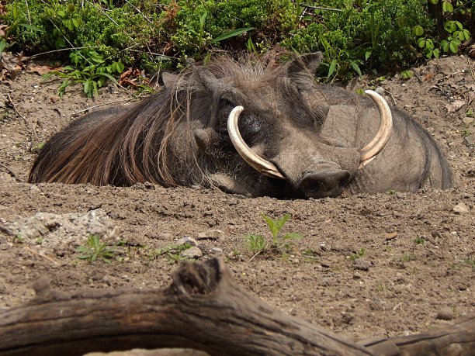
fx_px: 5900
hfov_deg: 4.6
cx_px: 238
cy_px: 178
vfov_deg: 3.5
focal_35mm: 430
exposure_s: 1/250
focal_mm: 76.4
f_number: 5.7
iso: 125
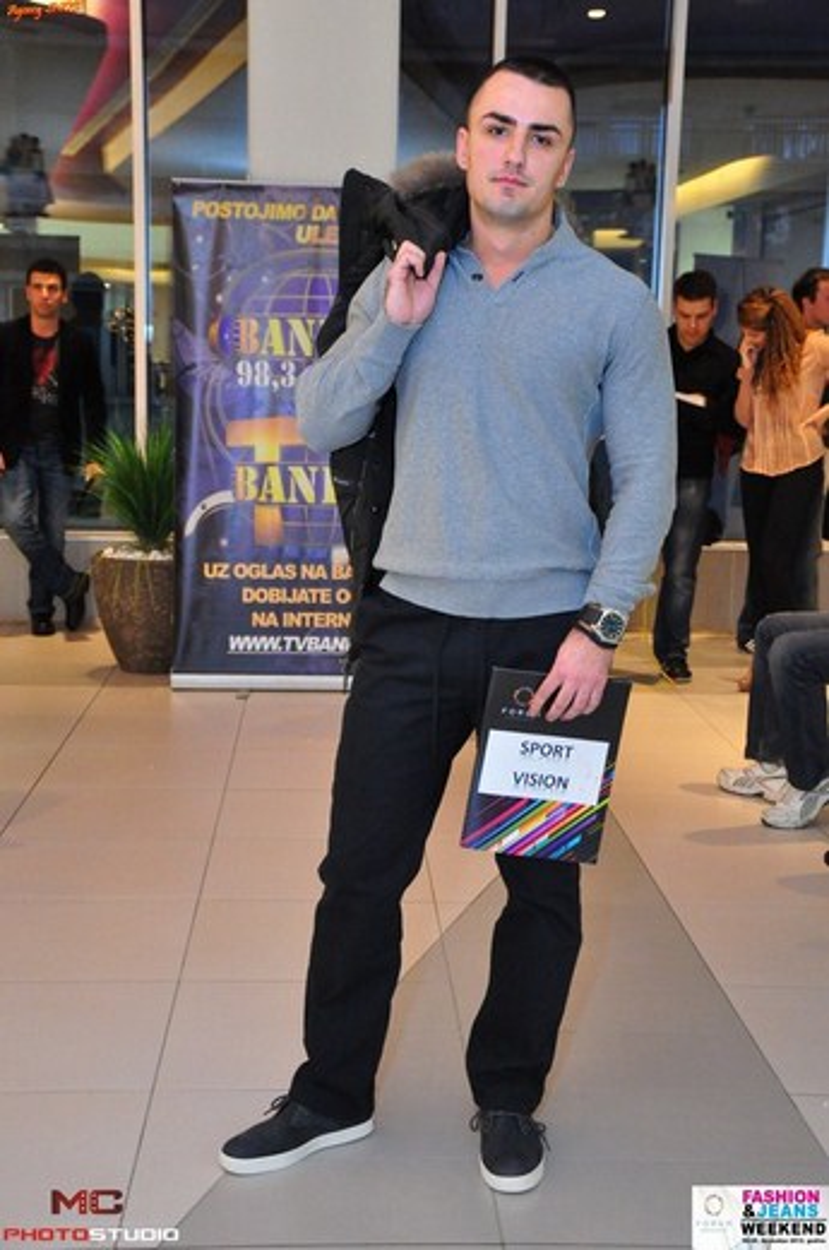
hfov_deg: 25.7
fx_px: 1819
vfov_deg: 37.9
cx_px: 414
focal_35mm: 52
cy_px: 625
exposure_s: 1/60
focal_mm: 35
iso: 1600
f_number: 4.5
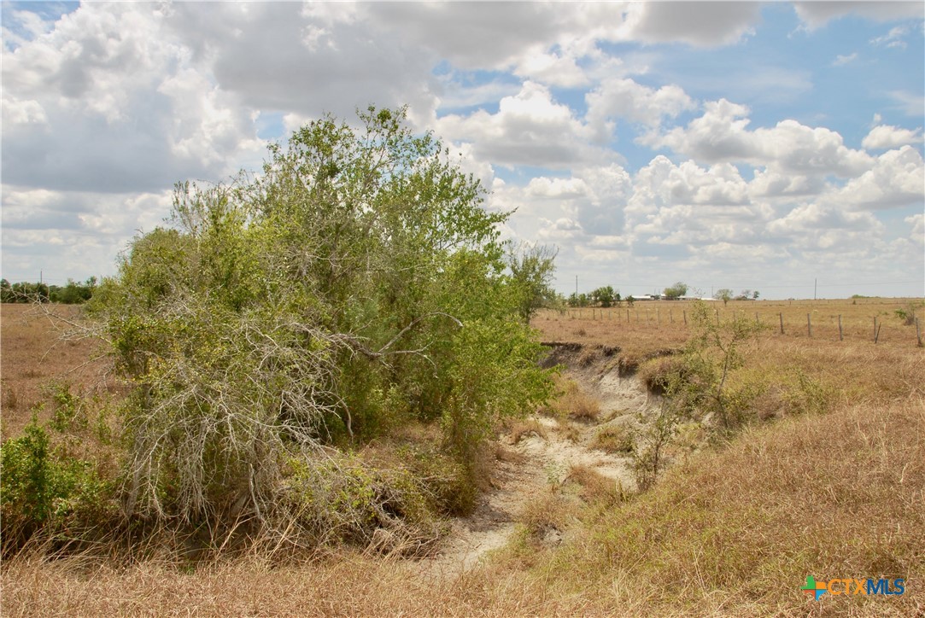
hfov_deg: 57.2
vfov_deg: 40.0
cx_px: 462
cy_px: 309
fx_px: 849
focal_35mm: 33
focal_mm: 22
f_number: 9
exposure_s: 1/200
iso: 100
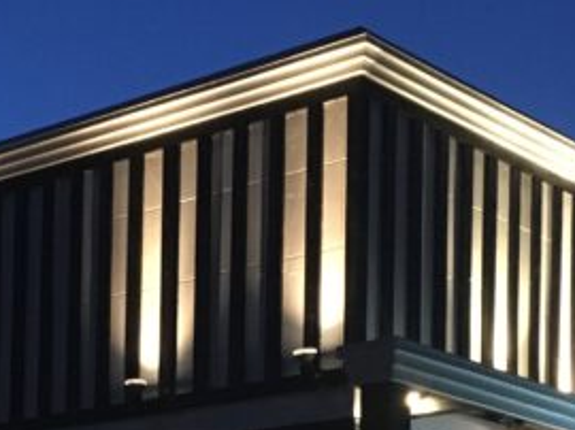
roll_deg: -1.3
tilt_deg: +3.8
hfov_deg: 17.7
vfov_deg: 12.7
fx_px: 1826
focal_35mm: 110
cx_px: 111
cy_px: 647
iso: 200
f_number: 2.2
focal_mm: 4.15
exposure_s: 1/20
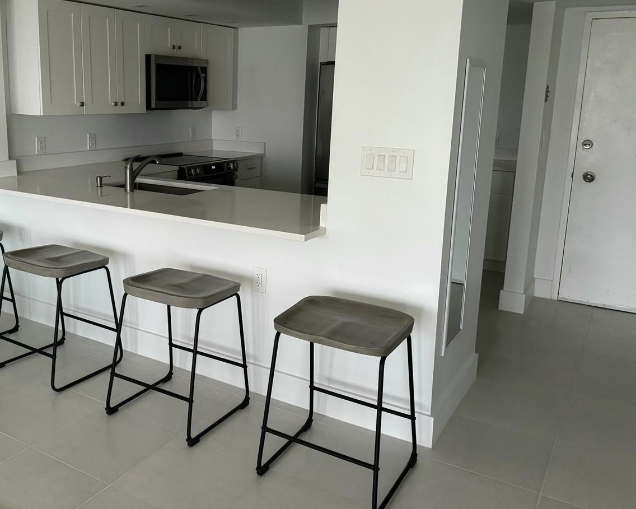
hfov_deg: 53.2
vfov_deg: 44.4
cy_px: 213
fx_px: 621
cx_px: 215
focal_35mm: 33
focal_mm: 6.76
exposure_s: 1/60
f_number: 1.78
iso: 640
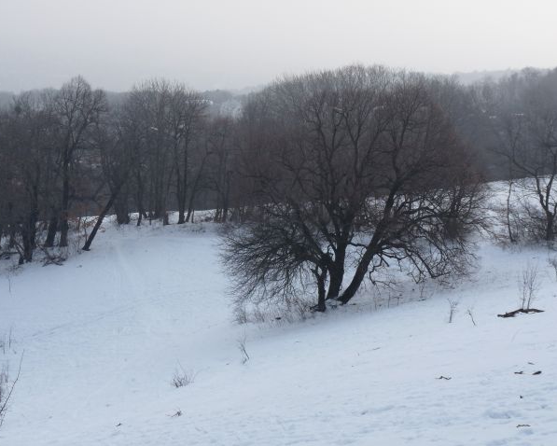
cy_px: 223
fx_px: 1121
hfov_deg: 27.9
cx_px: 285
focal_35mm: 68
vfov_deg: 22.5
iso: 100
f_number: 5
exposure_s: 1/200
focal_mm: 11.5
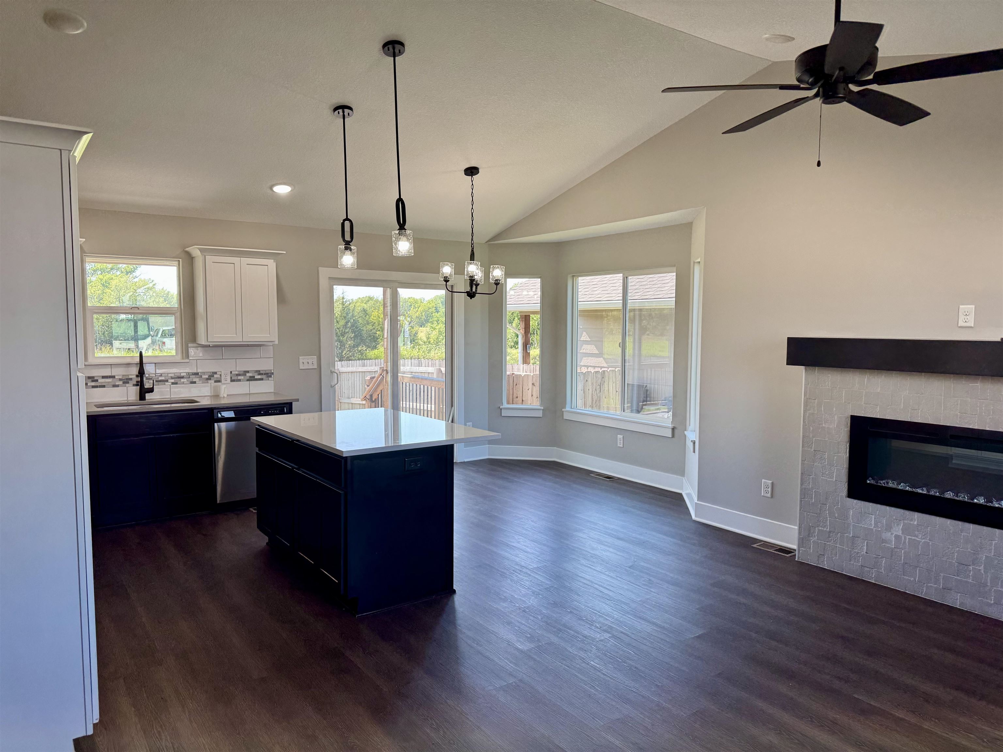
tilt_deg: -4.7
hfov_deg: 71.6
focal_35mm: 24
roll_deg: -0.5
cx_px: 502
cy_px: 376
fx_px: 695
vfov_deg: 56.8
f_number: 1.78
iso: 64
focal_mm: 6.76
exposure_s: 1/155
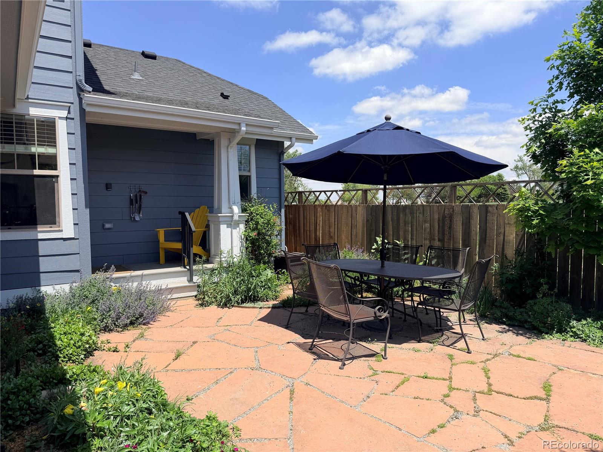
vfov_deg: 56.8
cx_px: 302
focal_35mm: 24
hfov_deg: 71.6
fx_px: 418
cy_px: 226
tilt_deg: -3.1
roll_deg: -0.1
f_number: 1.78
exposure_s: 1/4673
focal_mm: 6.76
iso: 80
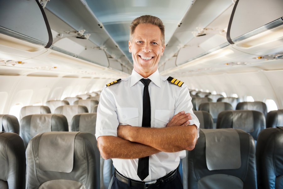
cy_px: 94
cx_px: 142
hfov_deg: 73.8
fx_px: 189
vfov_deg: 53.1
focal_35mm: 24
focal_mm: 24
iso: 400
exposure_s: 1/80
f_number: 2.8
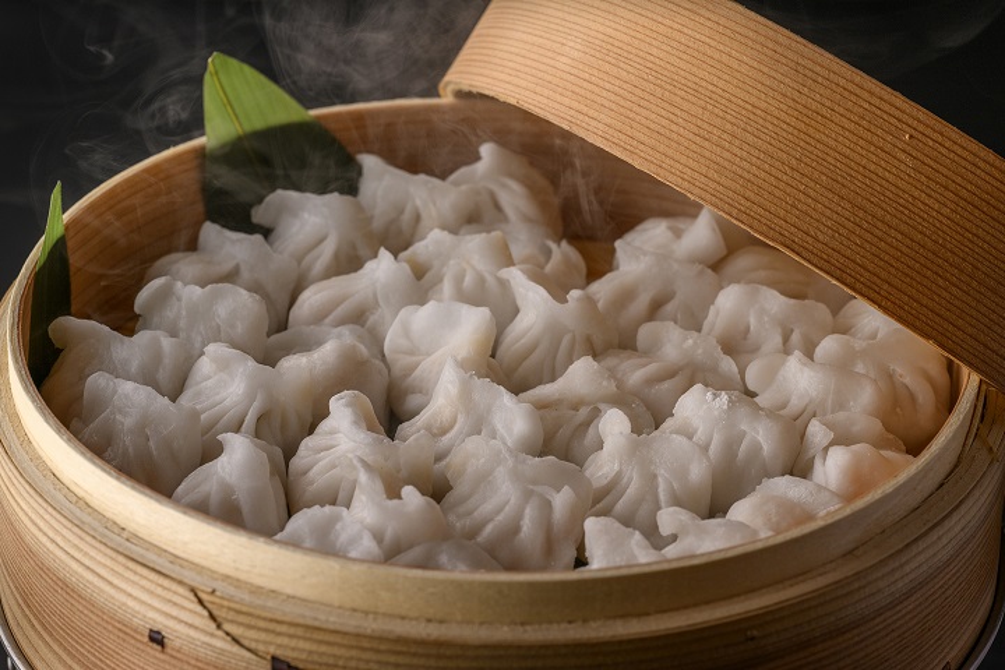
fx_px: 2931
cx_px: 502
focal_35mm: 105
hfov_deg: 19.5
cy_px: 335
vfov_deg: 13.0
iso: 400
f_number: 11
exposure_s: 1/250
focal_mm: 105
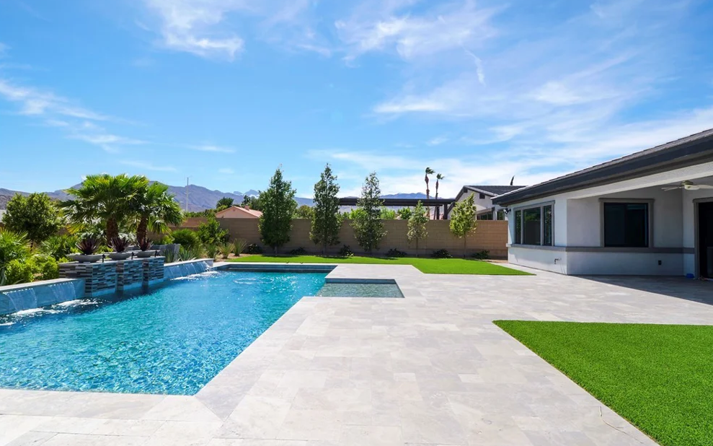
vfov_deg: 62.2
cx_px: 364
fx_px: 369
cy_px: 236
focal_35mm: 19
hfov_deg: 88.0
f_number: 14
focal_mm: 12
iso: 100
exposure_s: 1/100
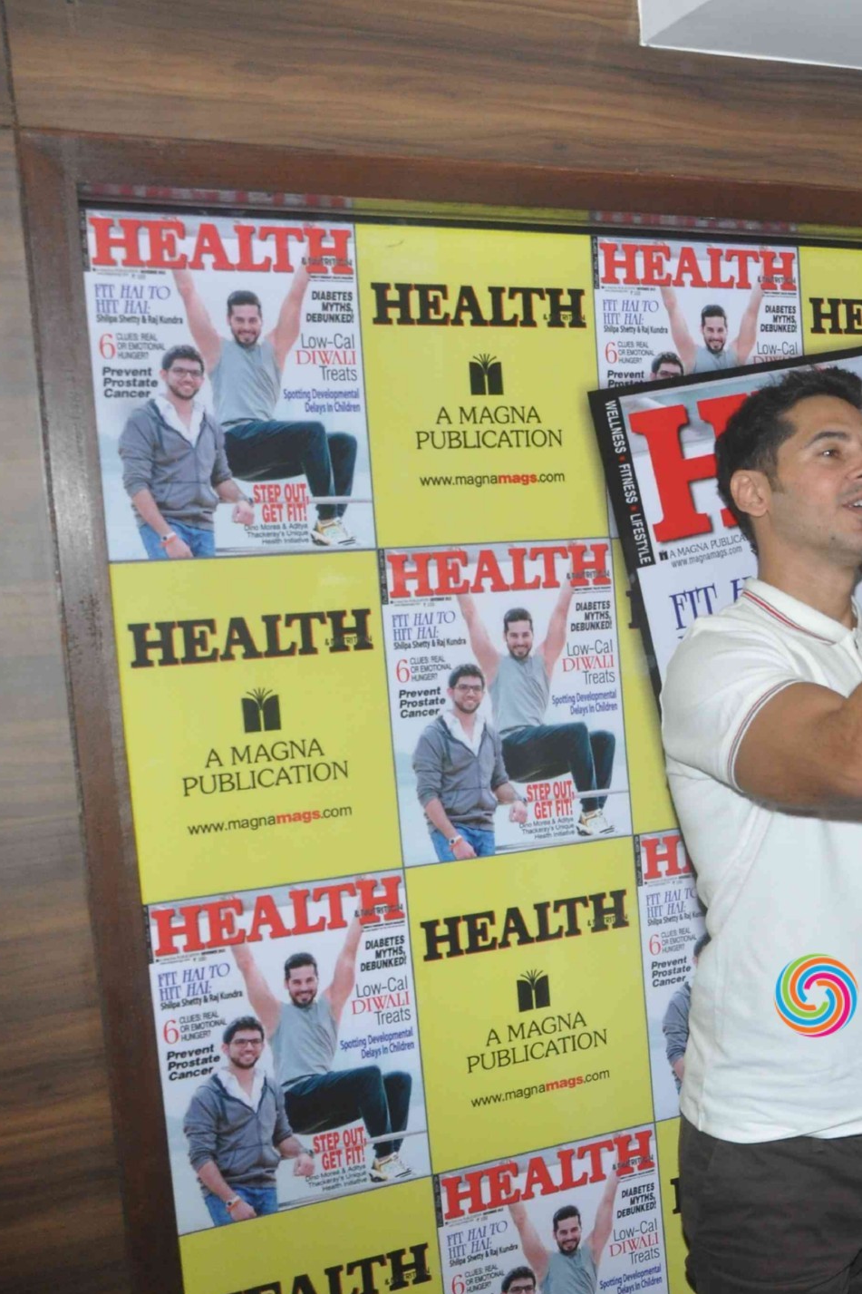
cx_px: 996
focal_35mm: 50
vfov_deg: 39.7
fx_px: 1789
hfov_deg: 24.8
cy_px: 679
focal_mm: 21
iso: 1000
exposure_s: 1/200
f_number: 10
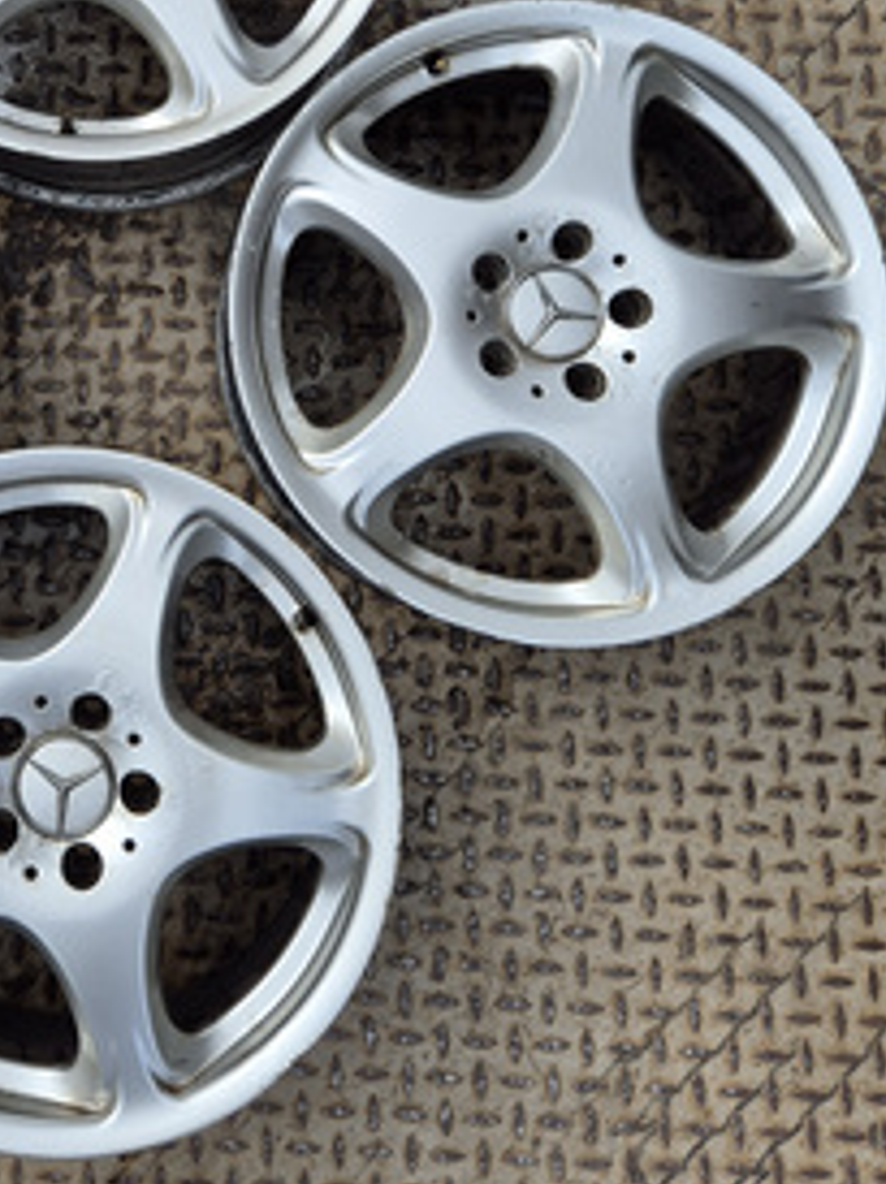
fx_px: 1436
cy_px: 281
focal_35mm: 42
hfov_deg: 32.7
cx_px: 106
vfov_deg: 43.3
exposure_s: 1/1440
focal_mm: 5.4
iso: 25
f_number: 1.8
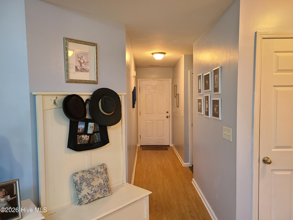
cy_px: 110
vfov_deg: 53.1
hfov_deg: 67.3
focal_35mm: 26
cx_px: 146
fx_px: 220
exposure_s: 1/40
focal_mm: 5.4
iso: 200
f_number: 1.8
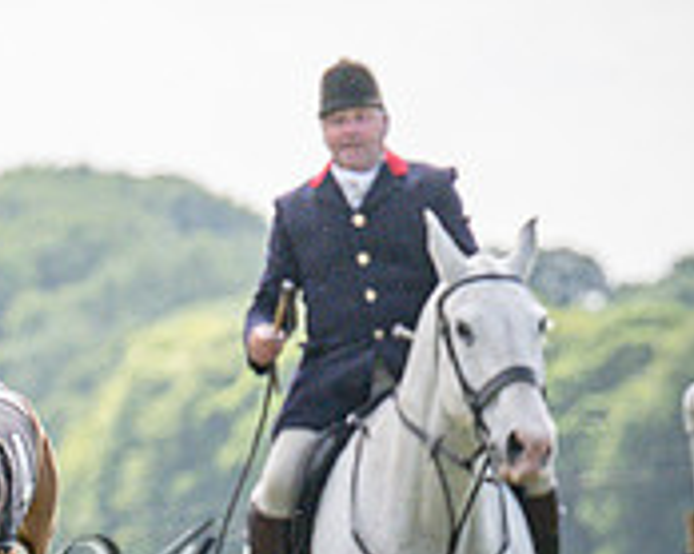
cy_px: 677
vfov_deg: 1.1
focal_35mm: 1399
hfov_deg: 1.4
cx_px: -692
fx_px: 28719
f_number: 5
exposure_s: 1/1600
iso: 400
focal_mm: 165
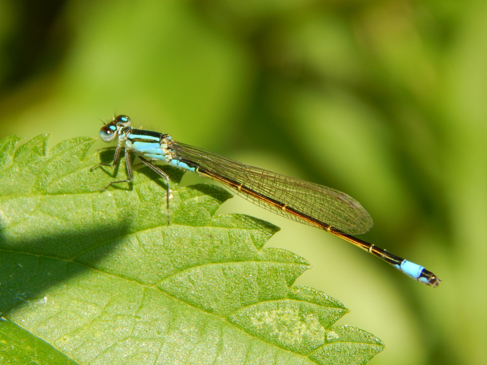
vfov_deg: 7.2
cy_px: 182
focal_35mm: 207
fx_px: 2913
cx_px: 244
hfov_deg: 9.6
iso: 125
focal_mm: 37.1
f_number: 5.4
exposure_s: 1/250
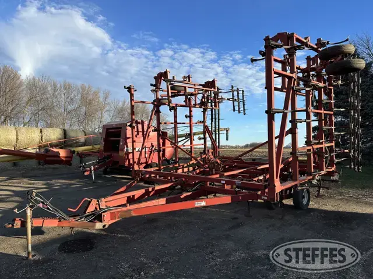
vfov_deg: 56.8
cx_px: 186
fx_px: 259
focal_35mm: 24
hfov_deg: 71.6
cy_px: 140
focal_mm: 6.86
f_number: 1.78
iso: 80
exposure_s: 1/2299
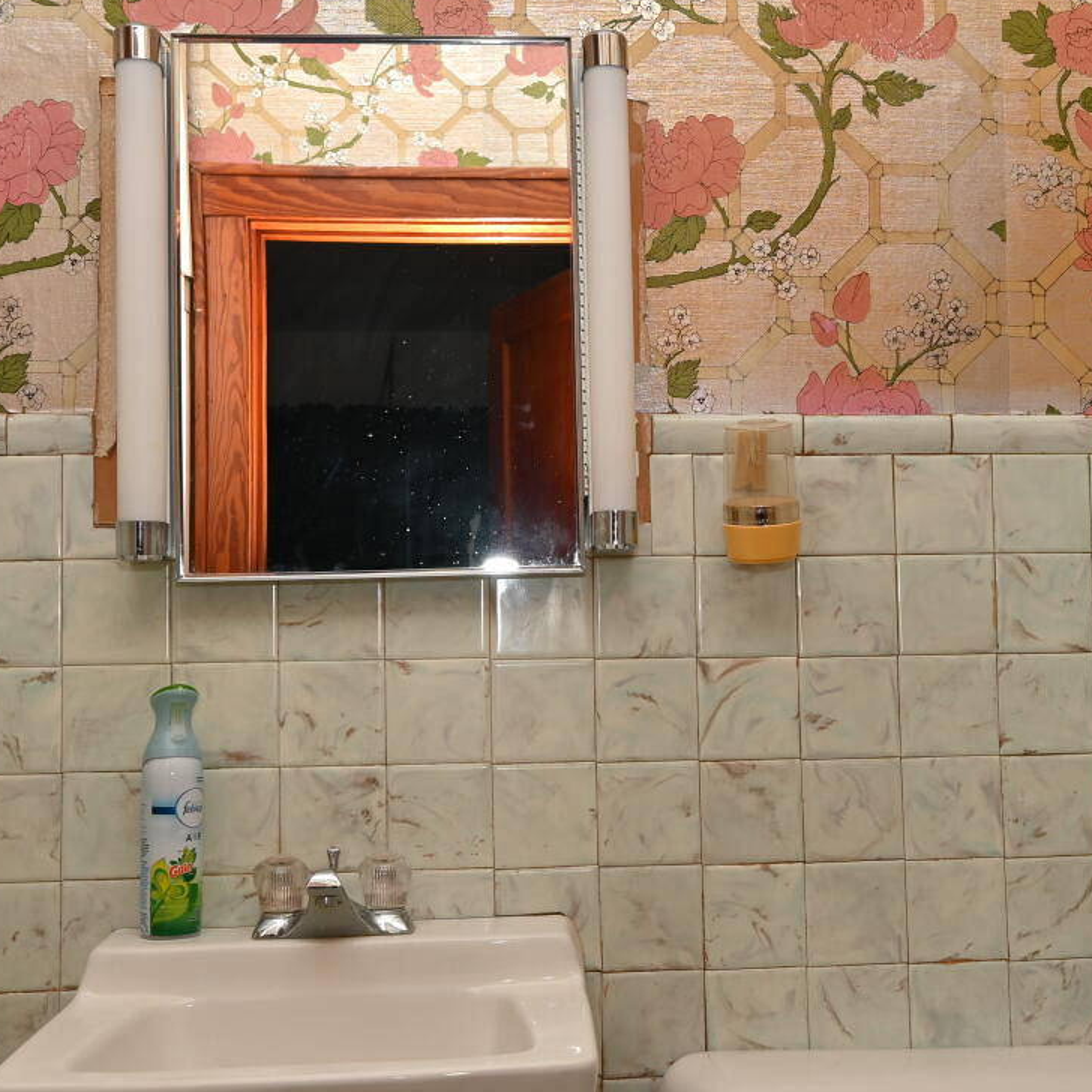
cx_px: 693
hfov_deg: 34.5
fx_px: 1749
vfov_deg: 34.7
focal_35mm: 49
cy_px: 554
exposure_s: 1/60
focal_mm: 14
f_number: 4
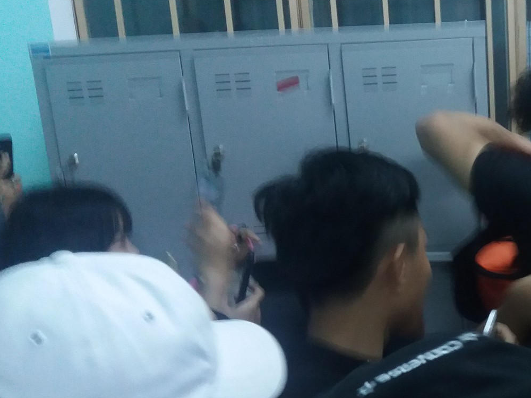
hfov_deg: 32.9
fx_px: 859
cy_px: 306
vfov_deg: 25.7
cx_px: 459
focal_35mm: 56
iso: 250
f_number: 1.9
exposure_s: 1/17
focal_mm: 3.7
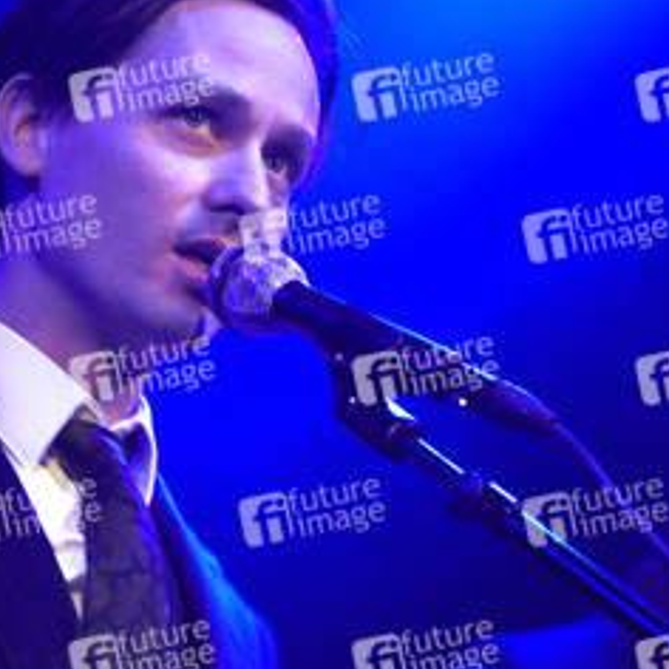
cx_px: 350
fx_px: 2340
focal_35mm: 107
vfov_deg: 16.3
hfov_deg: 16.3
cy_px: 300
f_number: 2.8
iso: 1250
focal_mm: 44
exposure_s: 1/30
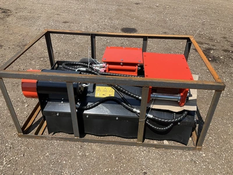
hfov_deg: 61.7
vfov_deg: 48.2
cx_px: 116
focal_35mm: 29
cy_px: 88
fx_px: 195
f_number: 1.8
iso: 25
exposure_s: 1/1451
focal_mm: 3
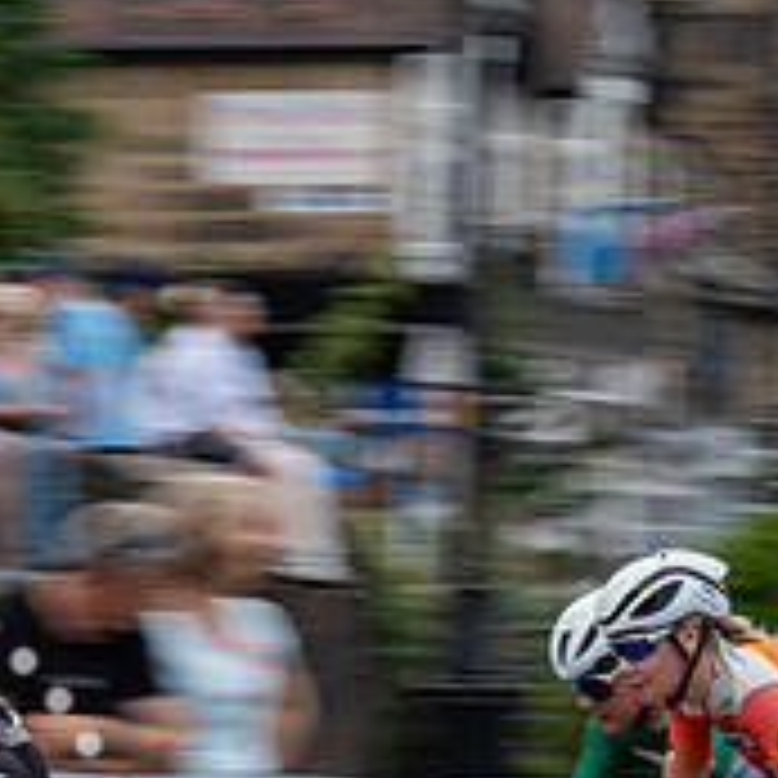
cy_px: 686
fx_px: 6535
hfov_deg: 6.8
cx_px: 707
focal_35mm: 257
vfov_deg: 6.8
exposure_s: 1/100
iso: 500
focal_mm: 74
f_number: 10
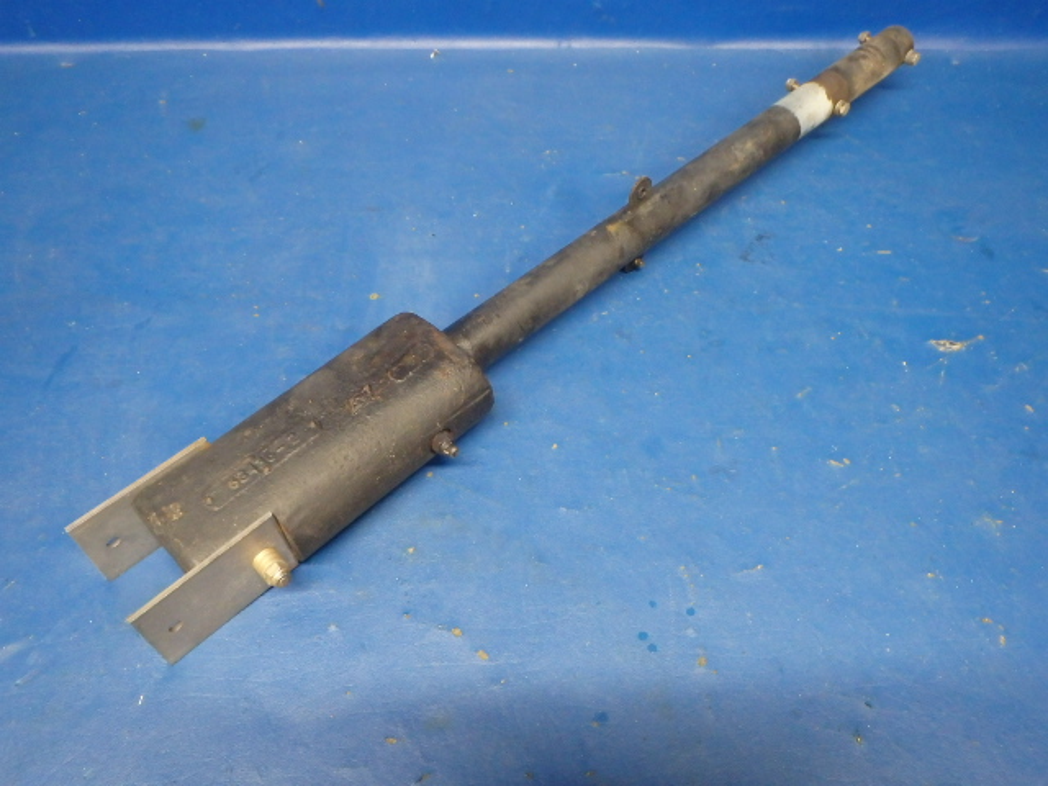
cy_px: 393
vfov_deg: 49.7
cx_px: 524
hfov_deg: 63.4
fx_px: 848
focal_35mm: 28
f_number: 3.9
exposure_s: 1/25
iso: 800
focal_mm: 5
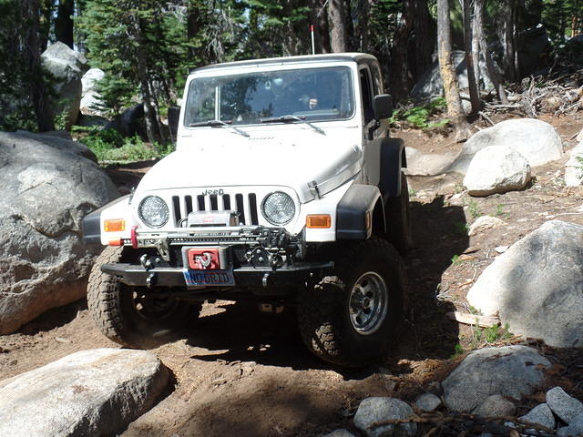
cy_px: 218
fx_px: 707
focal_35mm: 42
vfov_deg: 34.3
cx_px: 292
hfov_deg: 44.8
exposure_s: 1/500
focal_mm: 7.5
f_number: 3.2
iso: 80
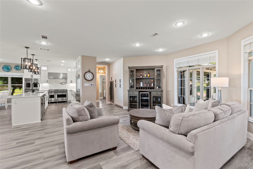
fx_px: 105
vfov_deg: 77.3
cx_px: 126
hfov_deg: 100.4
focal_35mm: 15
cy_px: 84
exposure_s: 1/5
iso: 100
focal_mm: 10
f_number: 9
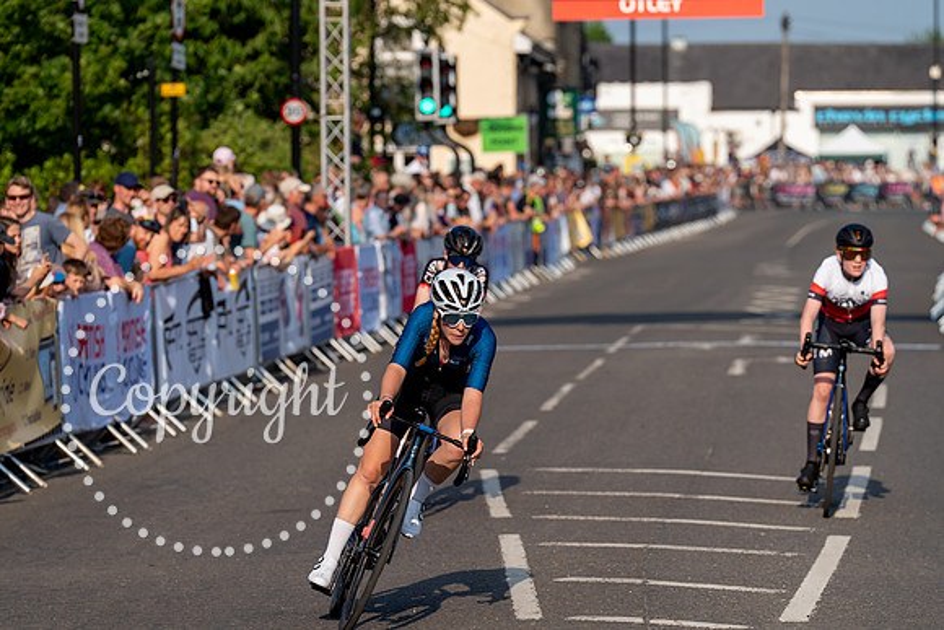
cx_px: 472
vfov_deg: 7.2
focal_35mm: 191
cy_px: 315
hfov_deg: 10.8
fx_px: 5009
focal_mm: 191
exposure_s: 1/1000
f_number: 5
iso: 160
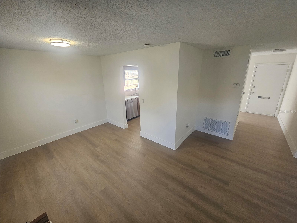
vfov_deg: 89.9
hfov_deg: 106.2
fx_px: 112
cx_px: 148
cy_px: 112
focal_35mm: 13
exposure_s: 1/60
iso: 80
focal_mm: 2.2
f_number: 2.2
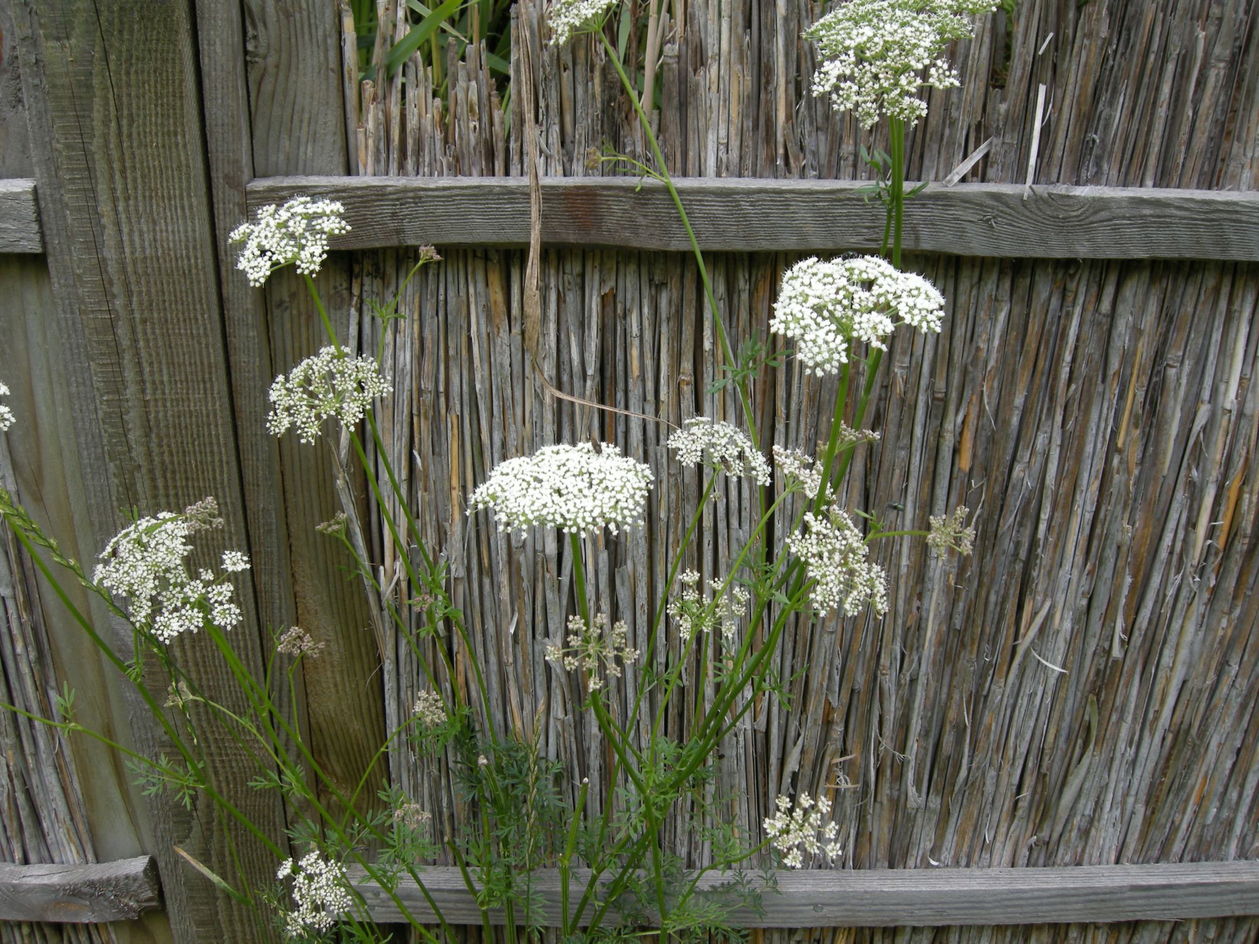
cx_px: 630
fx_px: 1273
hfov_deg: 52.6
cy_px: 472
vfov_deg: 40.7
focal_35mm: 35
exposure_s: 1/131
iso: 64
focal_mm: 7.5
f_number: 4.3
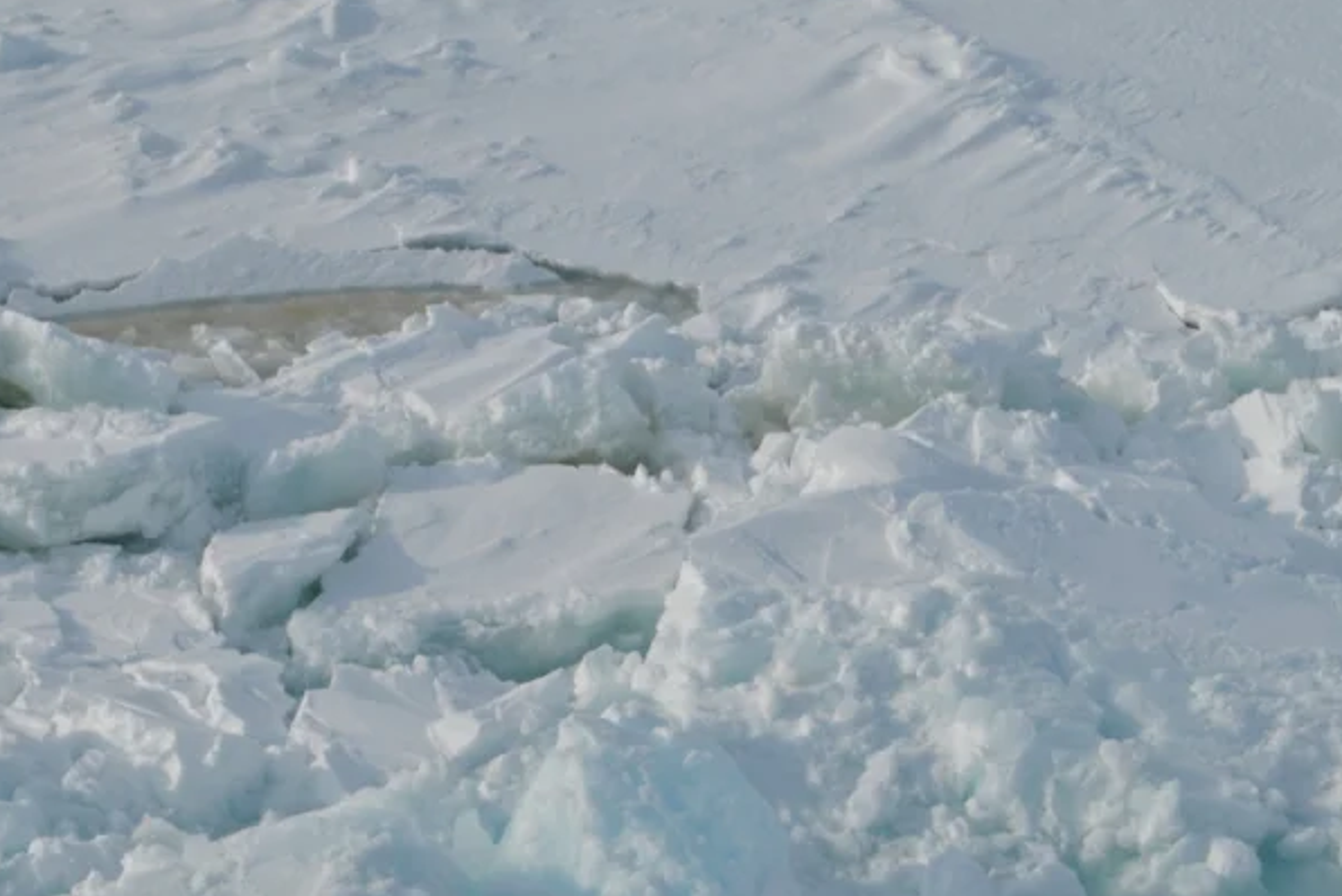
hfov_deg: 14.4
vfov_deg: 9.7
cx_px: 313
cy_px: 580
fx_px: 5291
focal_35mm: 142
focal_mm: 55
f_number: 10
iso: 100
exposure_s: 1/400
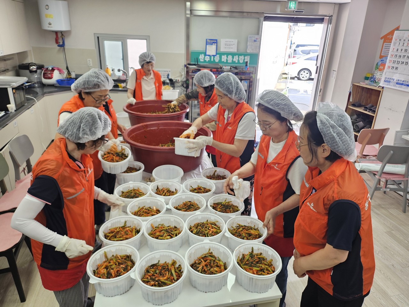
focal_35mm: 24
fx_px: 284
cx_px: 204
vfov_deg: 56.8
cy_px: 154
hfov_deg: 71.6
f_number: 1.8
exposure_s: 1/120
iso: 100
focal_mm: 5
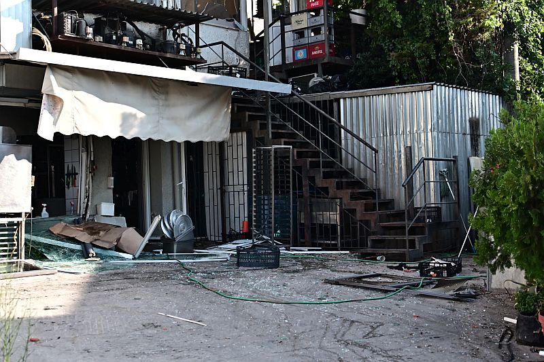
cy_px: 181
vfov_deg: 26.0
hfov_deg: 38.2
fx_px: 786
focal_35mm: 52
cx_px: 272
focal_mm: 35
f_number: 4
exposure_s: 1/2500
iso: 1000
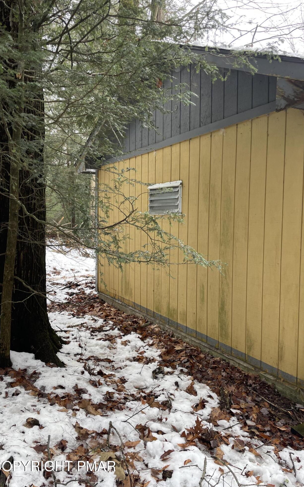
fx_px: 371
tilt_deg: -3.9
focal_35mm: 28
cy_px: 242
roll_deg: +0.1
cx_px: 131
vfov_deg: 66.5
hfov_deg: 44.4
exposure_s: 1/121
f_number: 1.6
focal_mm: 4.2
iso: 40
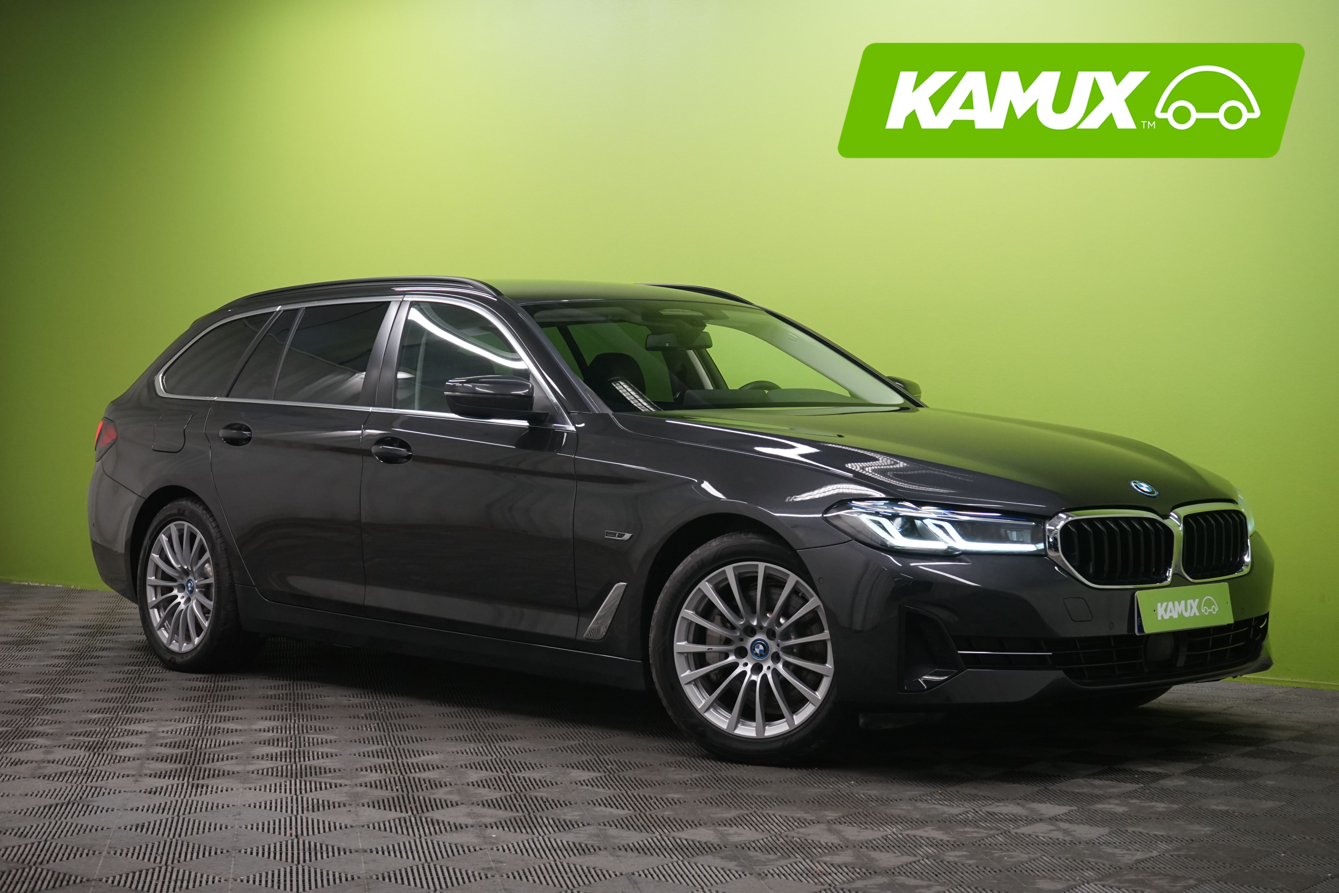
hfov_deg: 32.9
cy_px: 446
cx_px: 670
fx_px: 2269
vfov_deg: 22.3
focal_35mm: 61
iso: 1600
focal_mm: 61
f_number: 8
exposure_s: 1/25
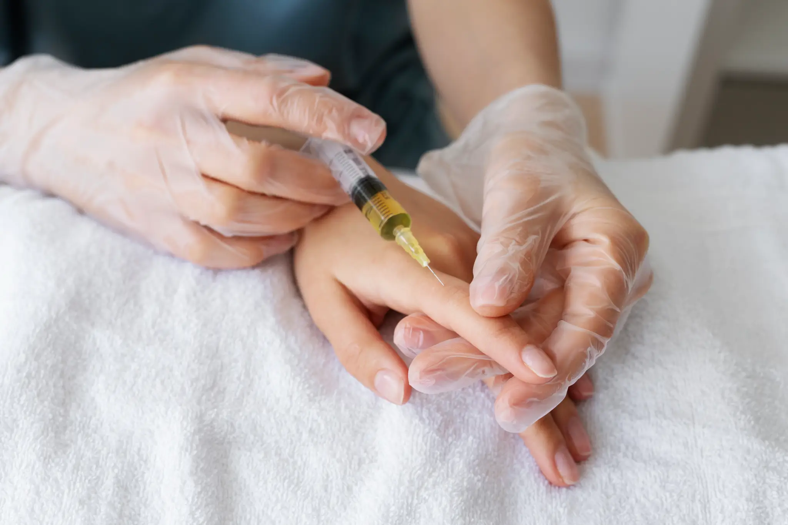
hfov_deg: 39.6
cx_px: 394
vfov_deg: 27.0
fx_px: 1094
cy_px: 262
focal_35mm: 50
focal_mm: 50
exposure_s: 1/250
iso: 640
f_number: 5.6
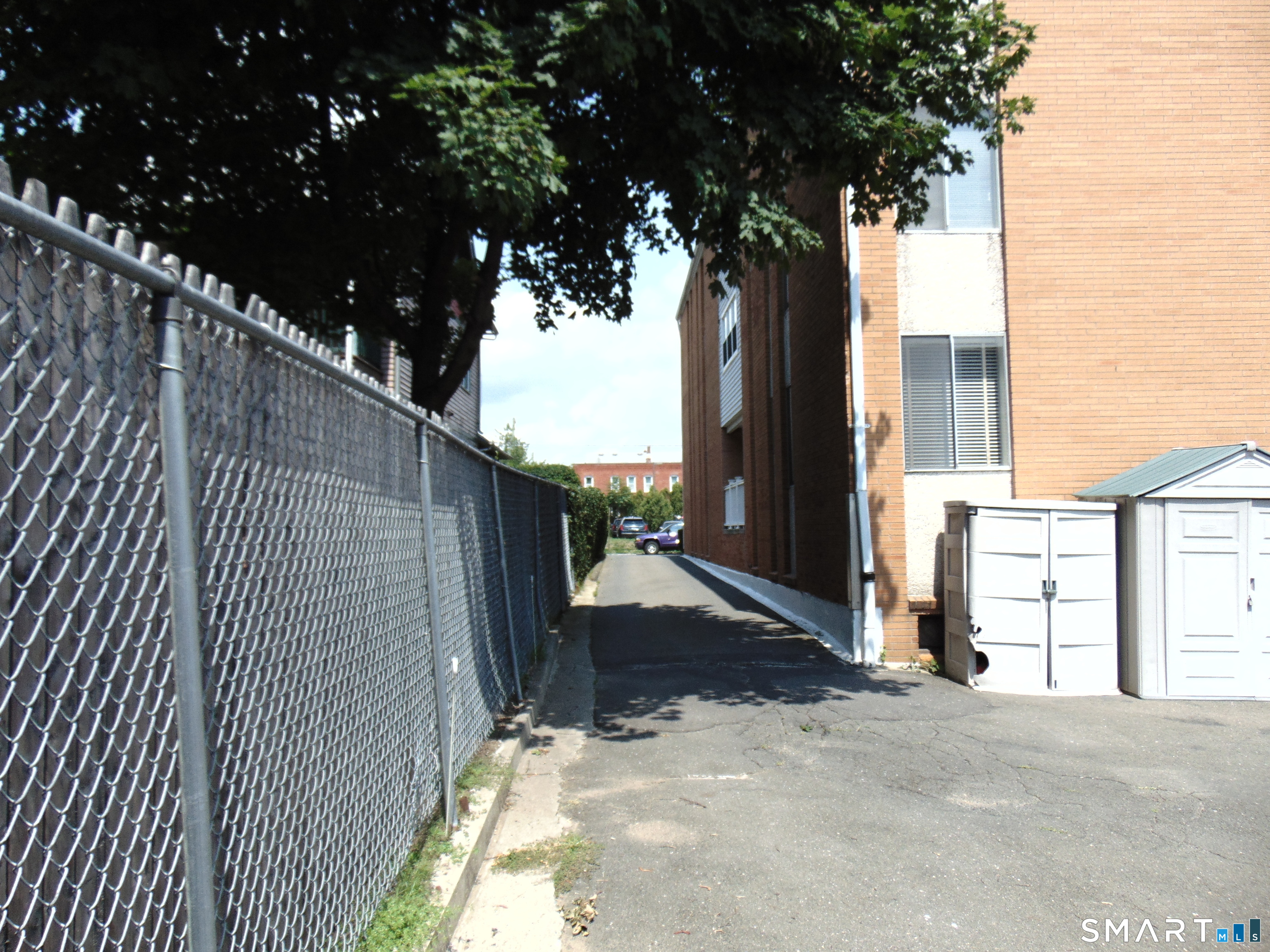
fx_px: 917
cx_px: 635
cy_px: 476
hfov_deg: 69.4
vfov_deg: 54.9
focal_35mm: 25
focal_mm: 4.5
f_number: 3
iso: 80
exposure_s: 1/1000
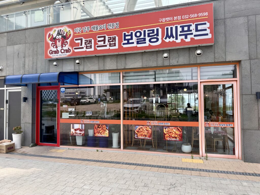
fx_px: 180
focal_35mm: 24
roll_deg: +1.0
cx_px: 130
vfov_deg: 56.8
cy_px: 98
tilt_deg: +2.2
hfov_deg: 71.6
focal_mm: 6.76
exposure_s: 1/1770
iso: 80
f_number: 1.78
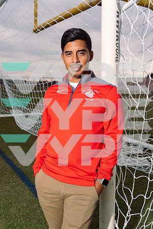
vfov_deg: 54.4
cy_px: 114
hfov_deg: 37.9
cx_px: 76
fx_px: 223
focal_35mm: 35
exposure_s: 1/250
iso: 160
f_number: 7.1
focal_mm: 35
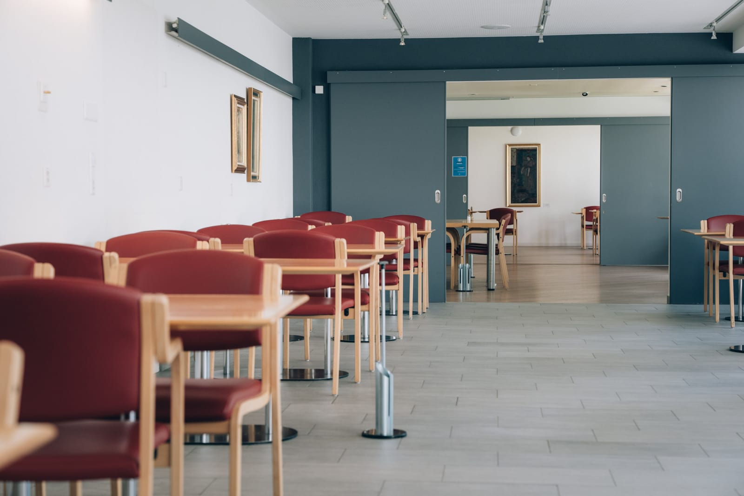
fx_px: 1447
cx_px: 372
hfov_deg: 28.8
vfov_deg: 19.5
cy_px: 248
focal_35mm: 70
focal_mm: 70
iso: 1000
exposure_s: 1/160
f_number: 4.5
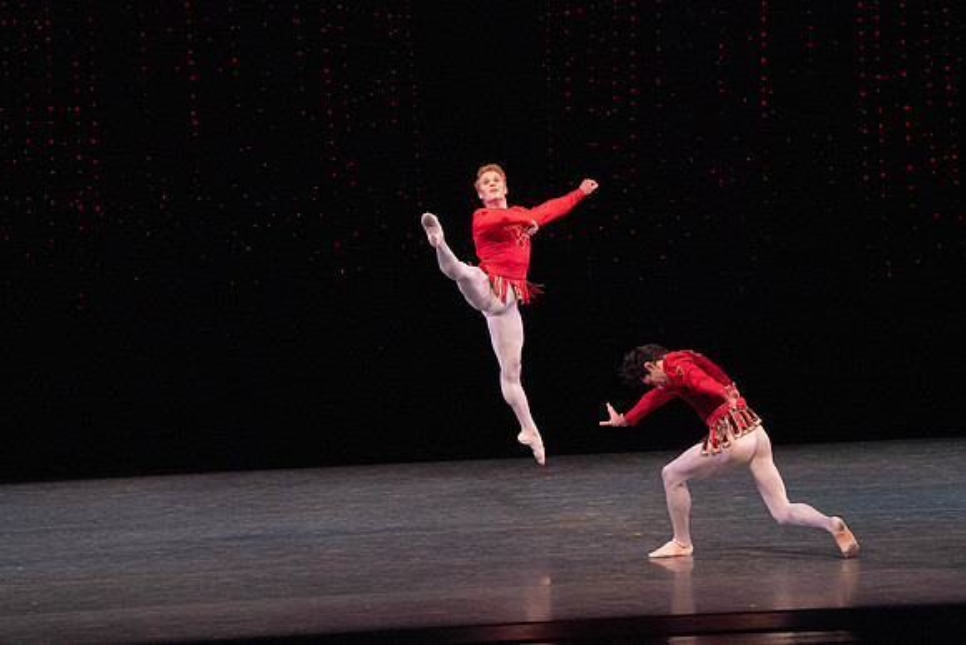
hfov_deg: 8.1
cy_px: 322
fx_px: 6790
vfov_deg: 5.4
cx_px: 483
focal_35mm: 253
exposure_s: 1/500
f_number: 11
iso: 16000
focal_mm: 253
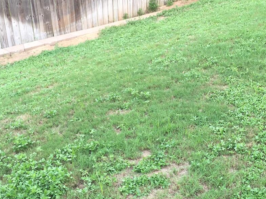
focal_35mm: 60
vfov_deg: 24.3
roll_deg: -1.8
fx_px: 461
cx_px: 189
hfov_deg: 31.8
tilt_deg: -26.8
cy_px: 64
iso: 32
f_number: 2.2
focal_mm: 4.15
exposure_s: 1/60
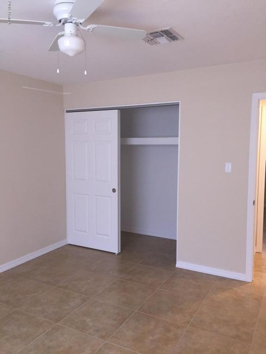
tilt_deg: -5.0
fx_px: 297
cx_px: 133
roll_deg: -0.5
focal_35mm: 29
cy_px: 177
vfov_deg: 61.7
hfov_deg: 48.2
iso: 80
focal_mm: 4.15
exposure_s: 1/30
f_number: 2.2
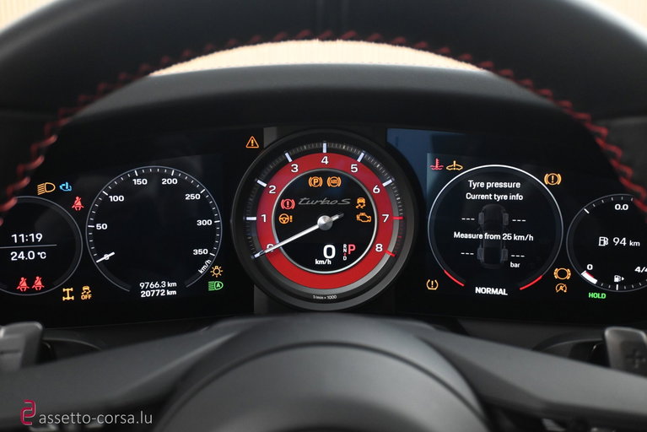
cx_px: 324
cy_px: 216
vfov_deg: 42.7
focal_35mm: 31
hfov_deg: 60.7
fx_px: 553
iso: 2000
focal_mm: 20.5
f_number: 3.8
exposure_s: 1/30
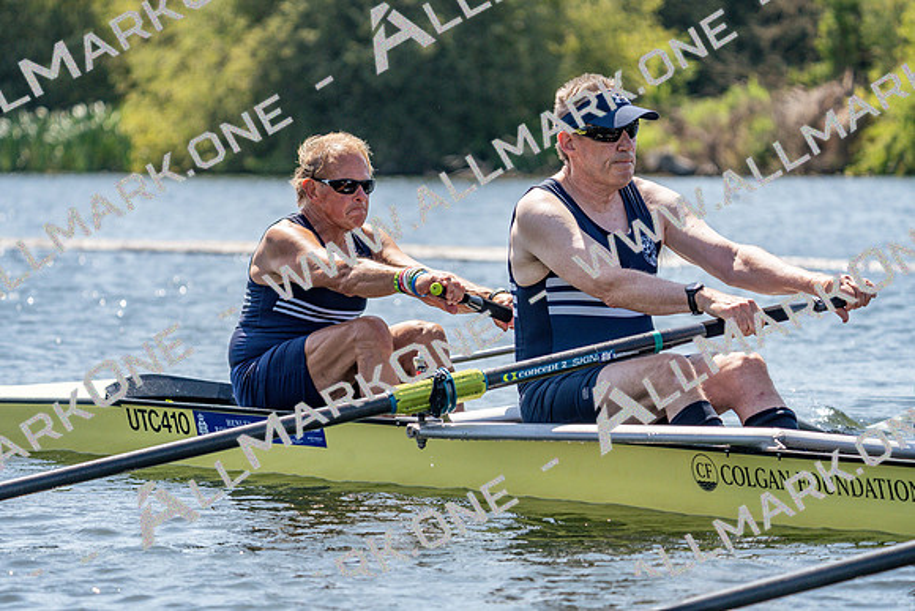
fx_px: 5084
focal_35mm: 200
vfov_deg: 6.9
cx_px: 458
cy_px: 306
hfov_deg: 10.3
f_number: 5.6
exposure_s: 1/2000
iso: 400
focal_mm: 200
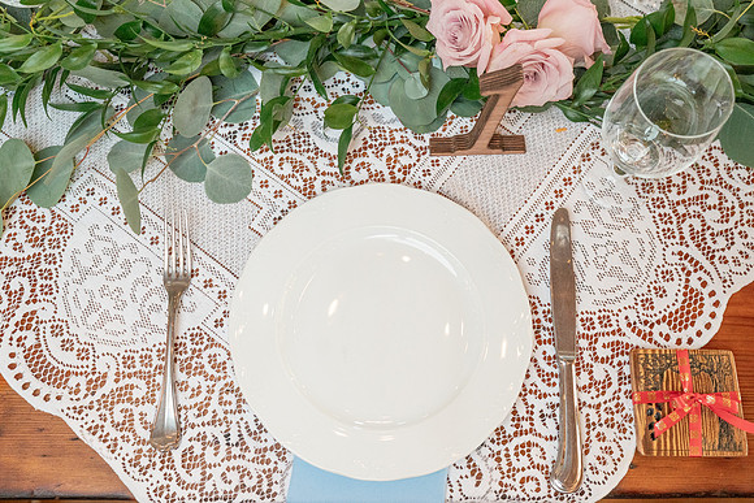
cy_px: 242
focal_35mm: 37
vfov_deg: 35.6
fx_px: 783
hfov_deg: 51.4
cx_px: 352
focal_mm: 35
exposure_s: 1/250
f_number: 4
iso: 1600
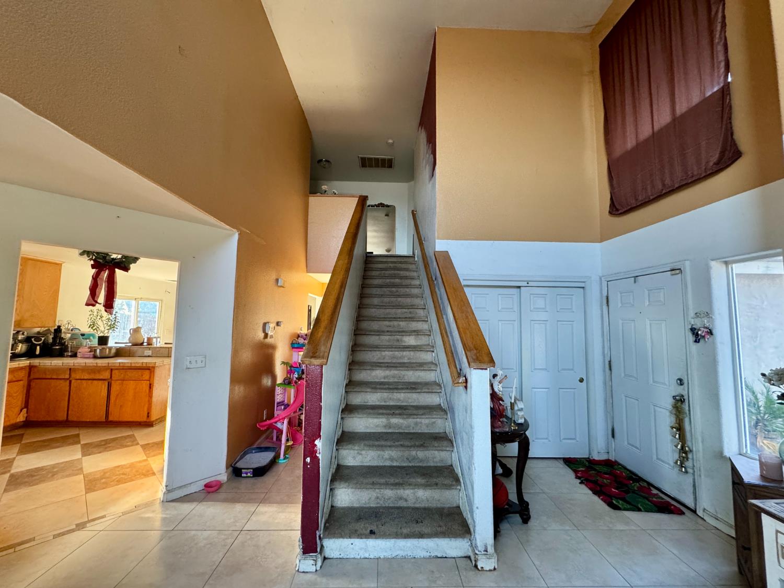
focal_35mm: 14
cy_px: 294
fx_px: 317
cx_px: 392
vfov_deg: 85.7
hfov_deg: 102.1
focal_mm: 2.22
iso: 320
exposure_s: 1/99
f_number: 2.2
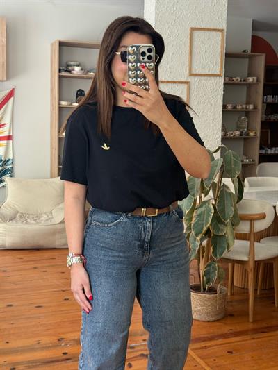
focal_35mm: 48
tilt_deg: -20.7
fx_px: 514
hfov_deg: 30.3
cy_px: 185
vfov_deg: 39.6
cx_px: 139
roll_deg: -1.4
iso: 100
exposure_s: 1/83
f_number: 1.78
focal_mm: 6.76
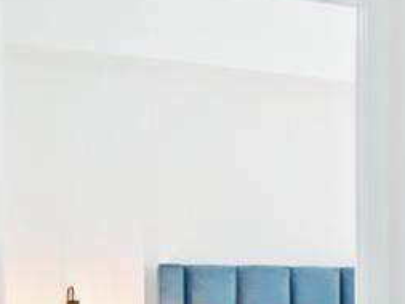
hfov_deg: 11.7
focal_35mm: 91
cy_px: 327
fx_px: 1065
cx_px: 1196
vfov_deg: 15.8
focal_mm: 15
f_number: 8
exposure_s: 1/2.5
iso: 200
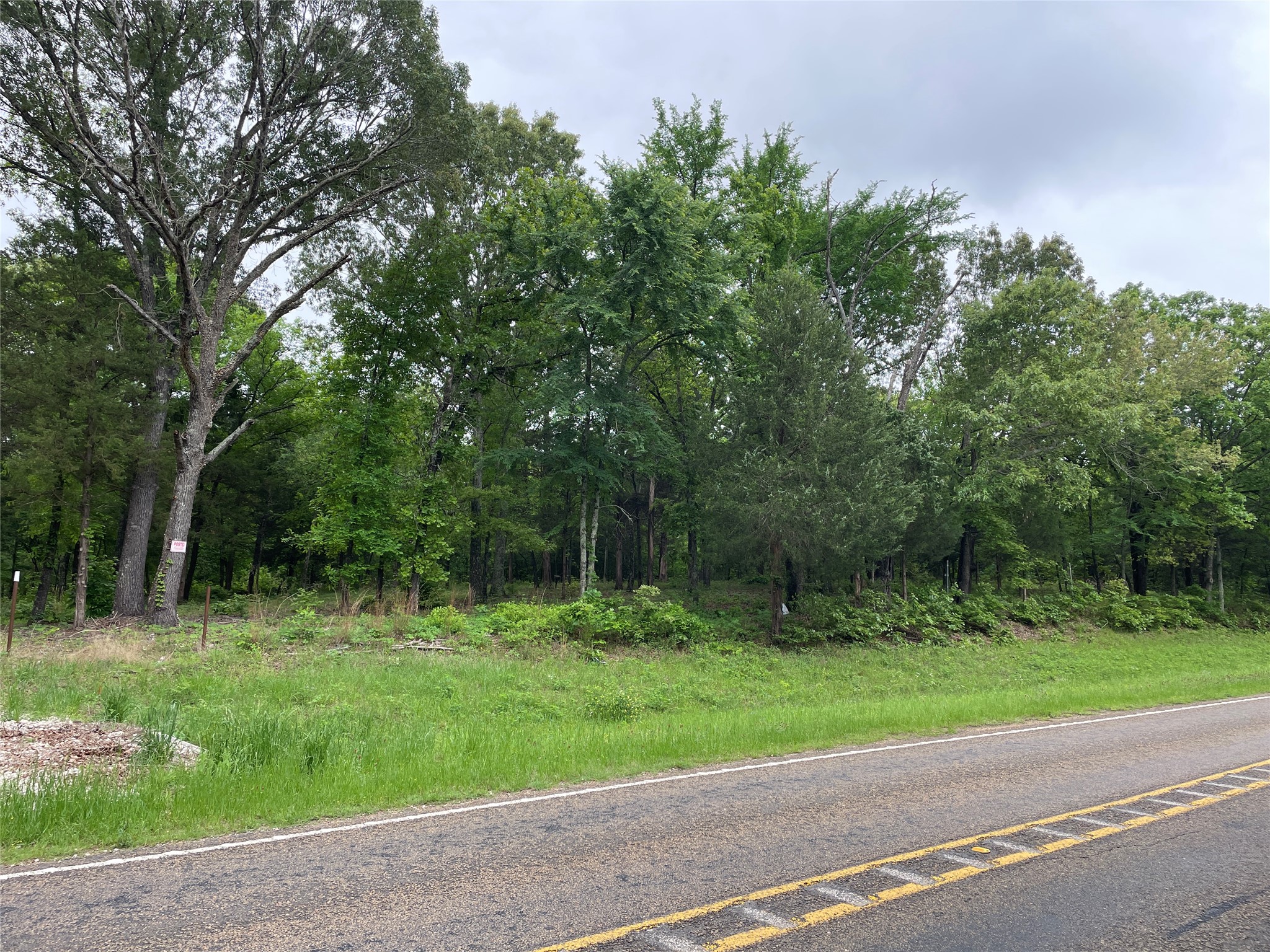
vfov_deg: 53.1
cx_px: 635
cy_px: 476
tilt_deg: +9.9
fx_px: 954
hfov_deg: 67.3
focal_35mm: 26
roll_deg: +0.0
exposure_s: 1/461
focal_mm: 4.2
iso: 32
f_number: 1.6
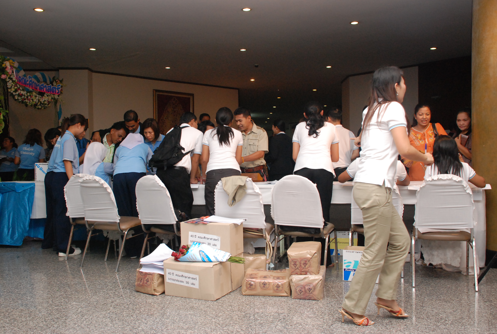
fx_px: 457
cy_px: 167
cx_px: 248
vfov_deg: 40.1
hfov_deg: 57.1
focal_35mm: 33
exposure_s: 1/125
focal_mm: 22
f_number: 5.6
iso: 1000
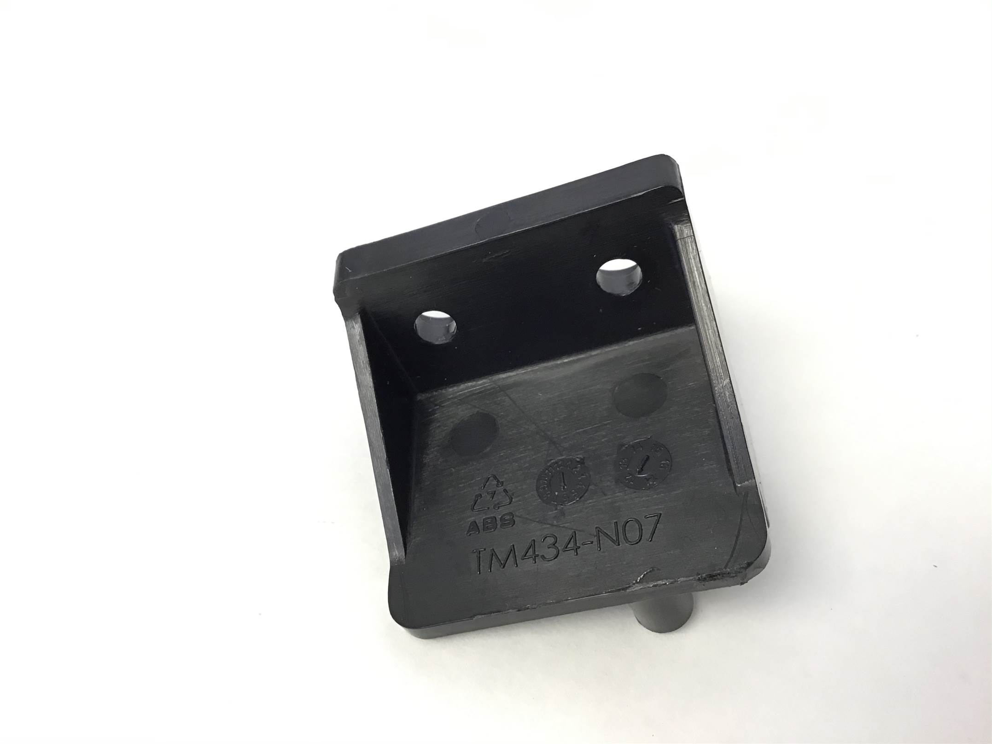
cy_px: 372
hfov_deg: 58.4
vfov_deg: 45.4
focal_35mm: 31
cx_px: 496
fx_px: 888
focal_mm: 3.3
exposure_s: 1/30
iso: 40
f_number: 2.4
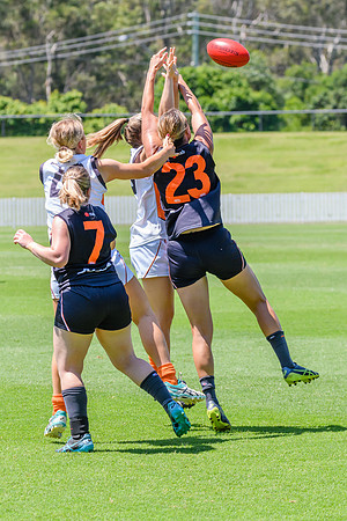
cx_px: 182
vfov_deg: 7.1
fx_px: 4177
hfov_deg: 4.8
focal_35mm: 289
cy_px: 277
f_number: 7.1
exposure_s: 1/1600
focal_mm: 170
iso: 800
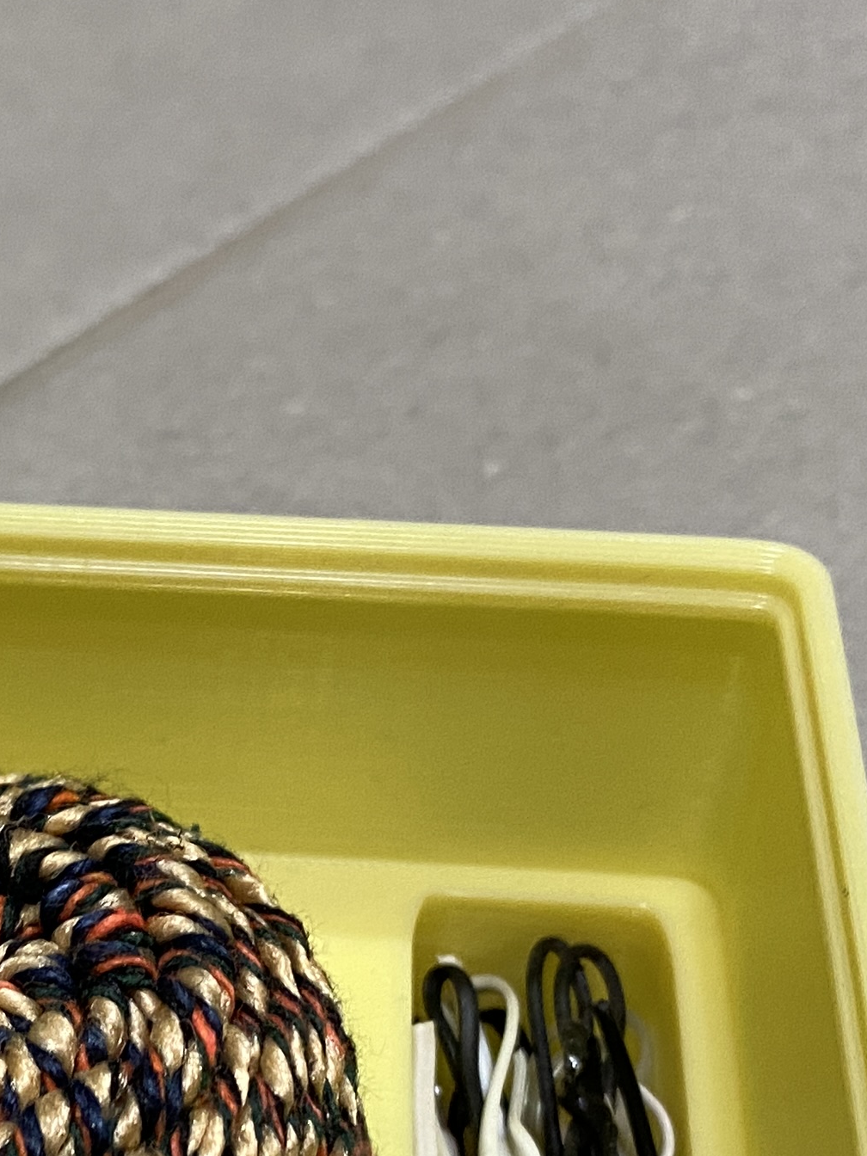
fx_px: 2605
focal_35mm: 78
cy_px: 1072
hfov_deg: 18.4
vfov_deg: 24.2
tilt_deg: -49.6
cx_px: -3
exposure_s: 1/60
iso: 125
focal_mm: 4.25
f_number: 1.8
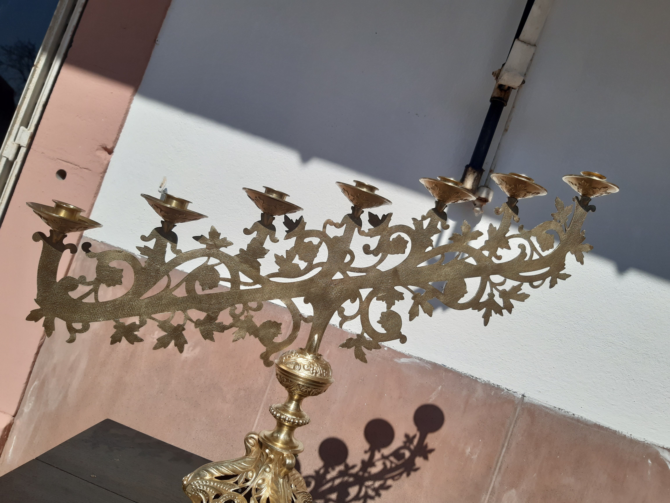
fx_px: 503
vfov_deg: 53.1
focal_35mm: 26
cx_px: 335
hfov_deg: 67.3
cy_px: 252
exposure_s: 1/5435
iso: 40
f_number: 1.7
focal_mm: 3.92
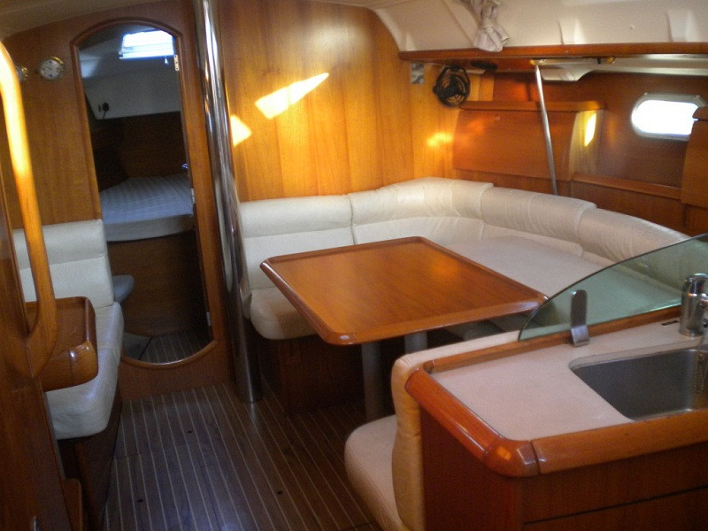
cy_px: 266
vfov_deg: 40.7
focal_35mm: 35
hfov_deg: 52.6
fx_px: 716
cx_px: 354
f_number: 3.1
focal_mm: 6.3
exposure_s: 1/58.2
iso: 372
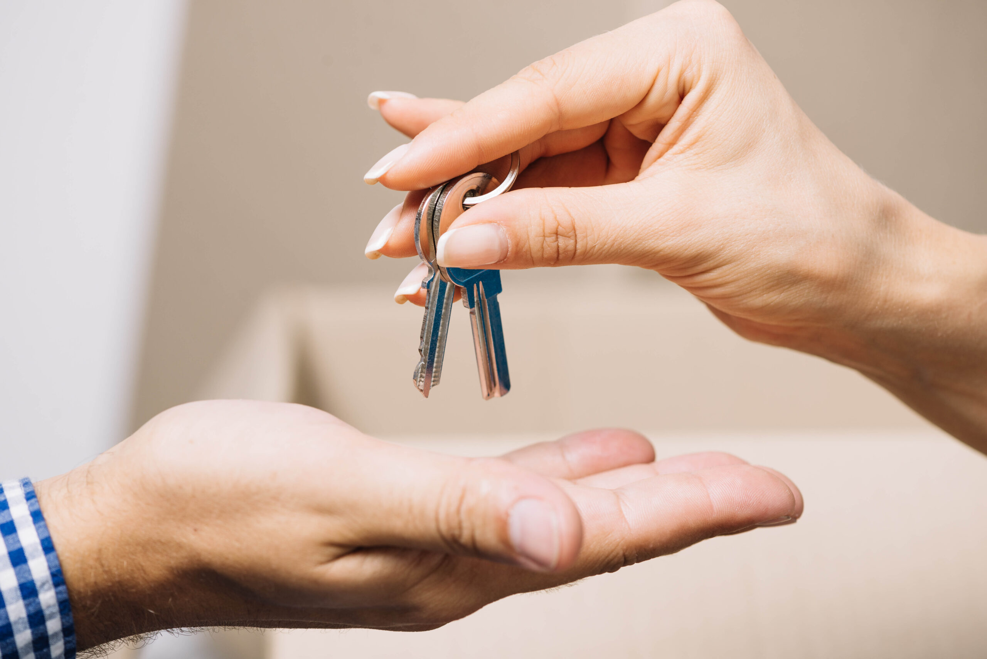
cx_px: 494
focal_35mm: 105
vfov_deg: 13.1
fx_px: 2880
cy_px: 330
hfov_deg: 19.4
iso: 100
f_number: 6.3
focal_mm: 105
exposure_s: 1/160
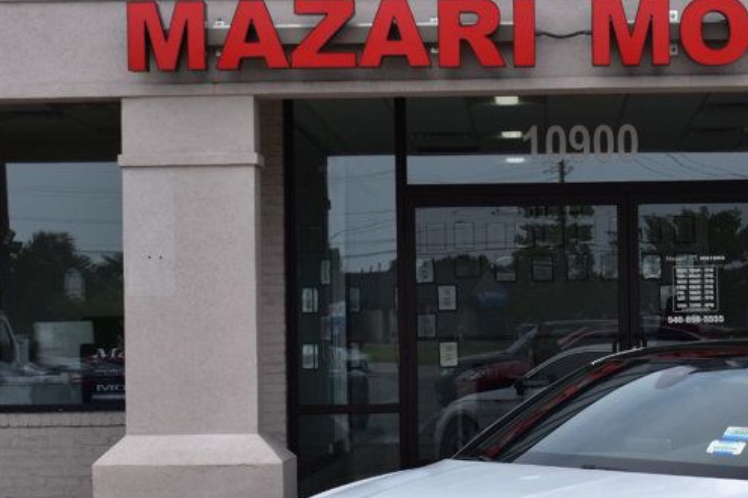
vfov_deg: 14.2
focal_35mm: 96
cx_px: 573
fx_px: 1994
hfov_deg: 21.0
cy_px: 338
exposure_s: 1/500
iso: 320
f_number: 11
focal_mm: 31
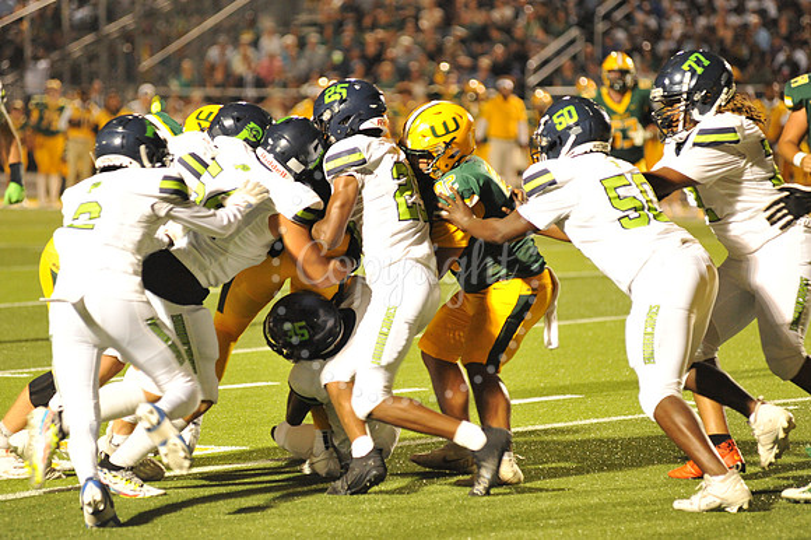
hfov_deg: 10.3
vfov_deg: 6.9
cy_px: 270
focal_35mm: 200
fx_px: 4503
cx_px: 406
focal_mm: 200
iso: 6400
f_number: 4
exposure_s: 1/250
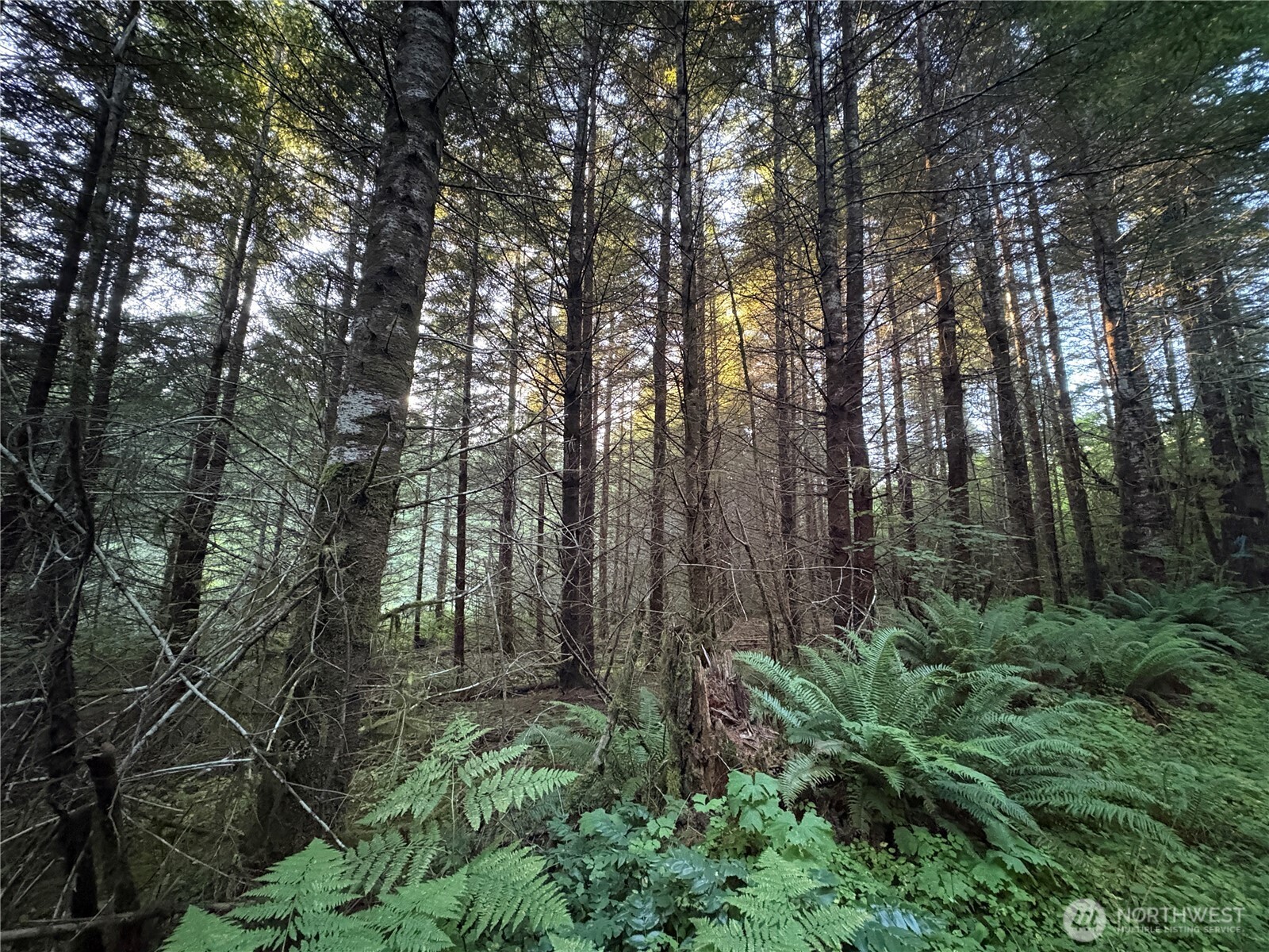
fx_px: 513
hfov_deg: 102.1
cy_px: 476
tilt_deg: +13.2
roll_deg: -1.4
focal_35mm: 14
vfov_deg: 85.7
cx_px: 634
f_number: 2.2
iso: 1000
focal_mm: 2.22
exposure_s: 1/40
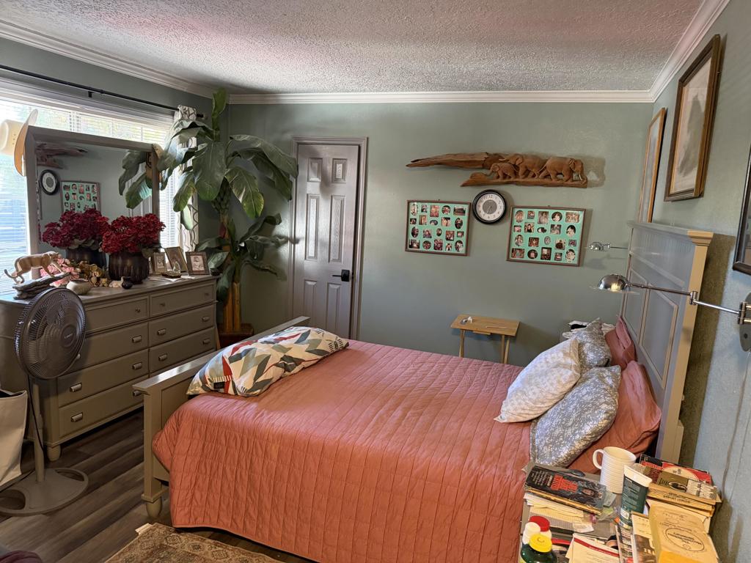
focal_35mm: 24
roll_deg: -3.9
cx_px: 376
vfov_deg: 56.8
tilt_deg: -10.3
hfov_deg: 71.6
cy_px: 282
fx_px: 521
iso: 800
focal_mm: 6.76
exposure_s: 1/40
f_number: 1.78
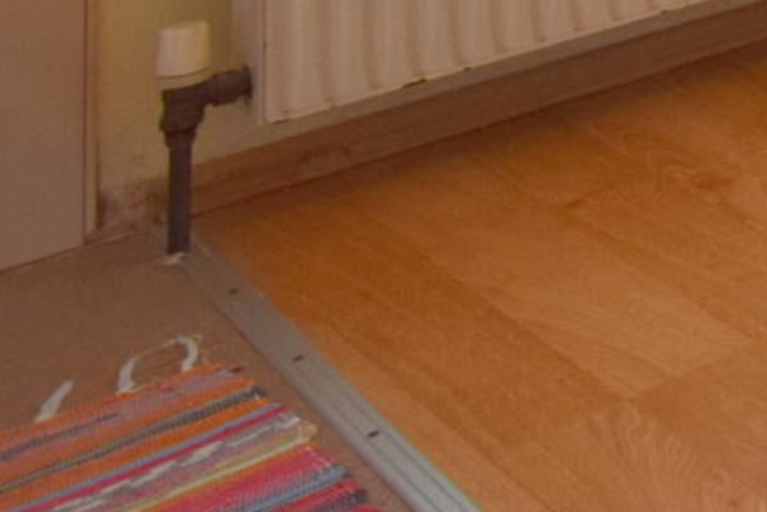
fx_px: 1726
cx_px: 1995
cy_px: -763
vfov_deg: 12.6
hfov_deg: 13.7
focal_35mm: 81
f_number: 6.3
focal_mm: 10
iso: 400
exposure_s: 1/160
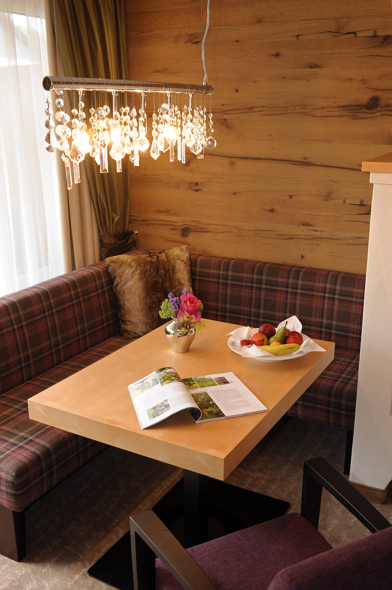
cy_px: 295
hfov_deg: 61.9
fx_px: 327
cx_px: 196
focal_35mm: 20
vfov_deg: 84.0
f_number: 5.6
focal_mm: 20
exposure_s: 1/30
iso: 400
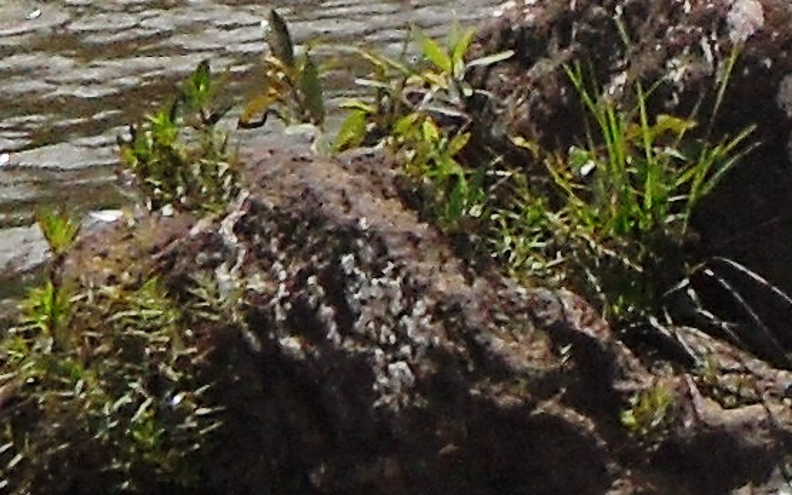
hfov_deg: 8.5
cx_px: 1083
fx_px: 5267
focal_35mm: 244
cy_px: -1225
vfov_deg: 5.0
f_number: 8.9
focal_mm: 6.2
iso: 100
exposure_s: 1/350
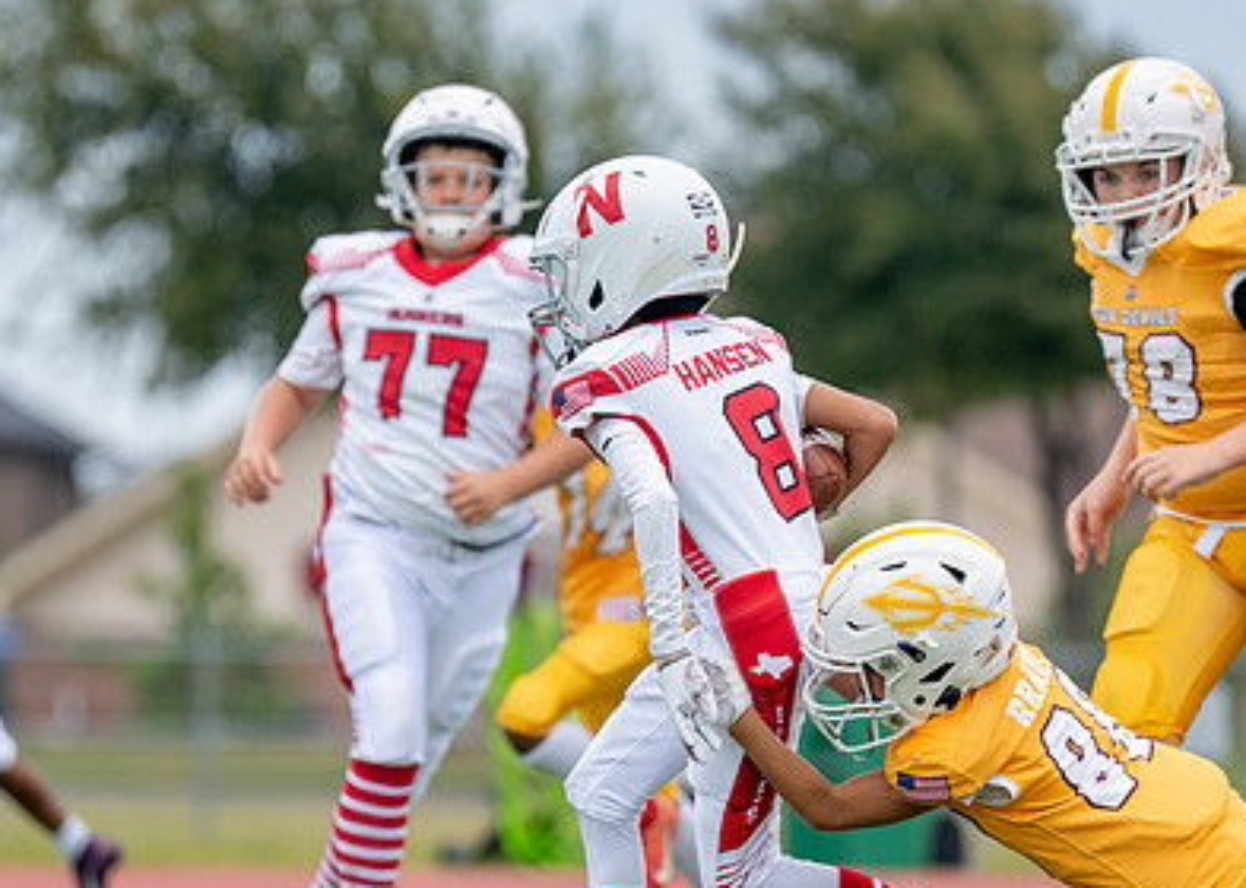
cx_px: 590
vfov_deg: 2.8
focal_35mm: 505
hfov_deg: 4.0
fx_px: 17855
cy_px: 523
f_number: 2.8
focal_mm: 200
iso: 200
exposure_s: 1/2000
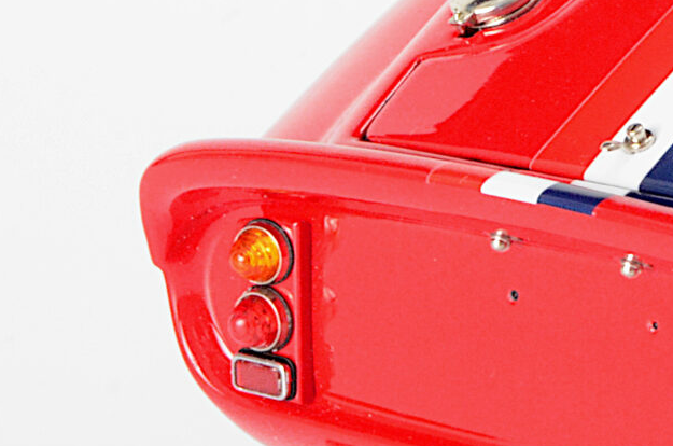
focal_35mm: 430
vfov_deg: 3.2
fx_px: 8022
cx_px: 1252
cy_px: 22
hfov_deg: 4.7
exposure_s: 1/6
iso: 1000
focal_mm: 70
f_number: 20
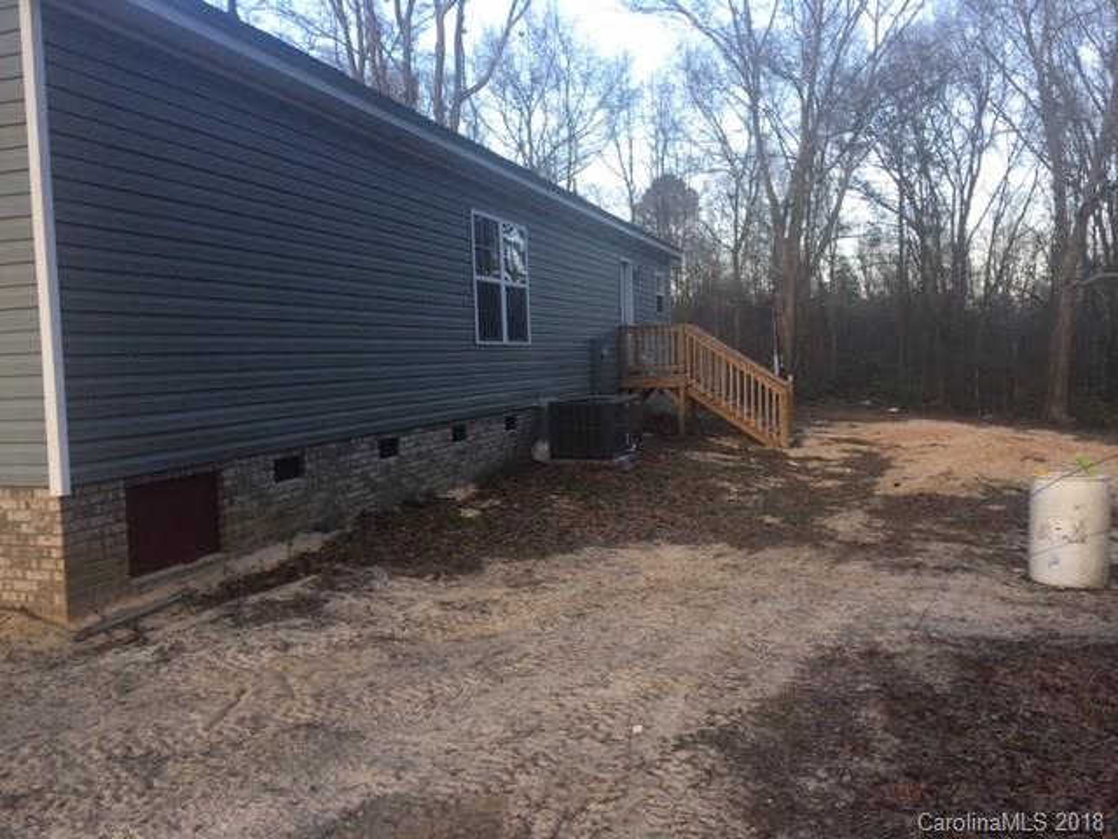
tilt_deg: -5.6
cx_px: 559
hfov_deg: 61.7
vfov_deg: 48.2
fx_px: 937
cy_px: 420
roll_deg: +2.0
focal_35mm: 29
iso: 25
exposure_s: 1/147
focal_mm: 4.15
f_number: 2.2
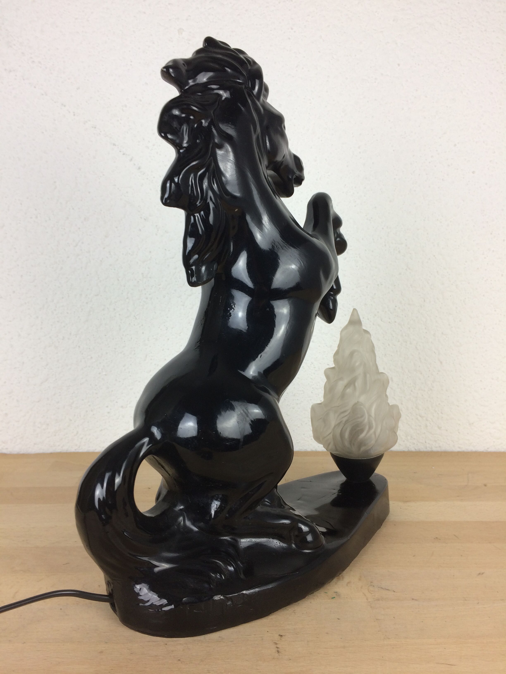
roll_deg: +0.7
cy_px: 337
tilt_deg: -8.0
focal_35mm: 29
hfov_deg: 48.2
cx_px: 253
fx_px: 565
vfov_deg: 61.7
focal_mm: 4.15
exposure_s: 1/50
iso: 40
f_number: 2.2
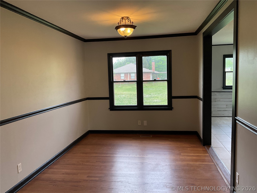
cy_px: 96
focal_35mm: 29
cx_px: 128
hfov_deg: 61.7
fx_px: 215
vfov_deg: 48.2
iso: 40
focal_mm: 3
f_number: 1.8
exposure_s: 1/120
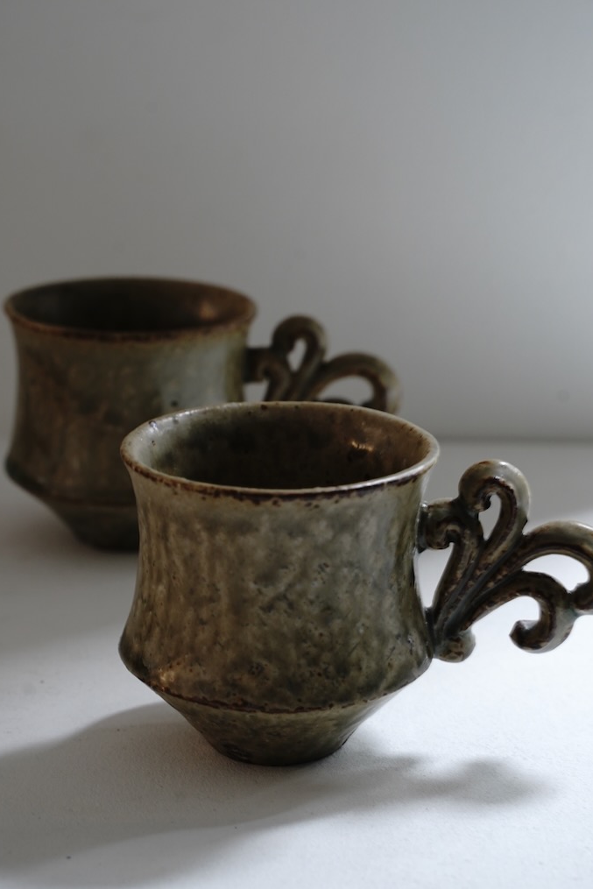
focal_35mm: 82
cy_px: 434
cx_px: 293
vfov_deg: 24.8
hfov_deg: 16.7
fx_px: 2025
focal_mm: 65
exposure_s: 1/3
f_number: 8
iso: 800
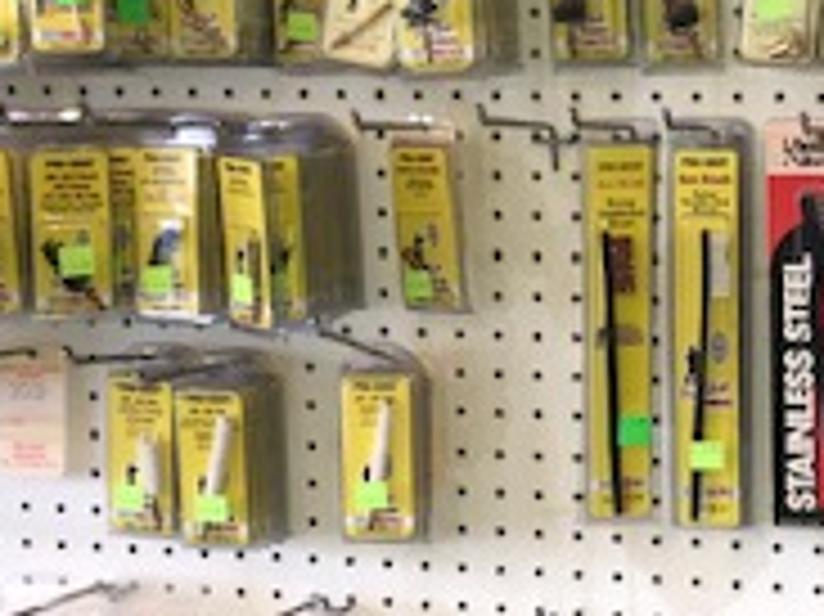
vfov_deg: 15.1
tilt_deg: -6.7
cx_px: 549
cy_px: 256
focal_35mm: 98
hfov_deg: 20.0
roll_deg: +0.1
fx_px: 2331
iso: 20
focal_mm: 3.99
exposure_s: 1/57
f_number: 1.8
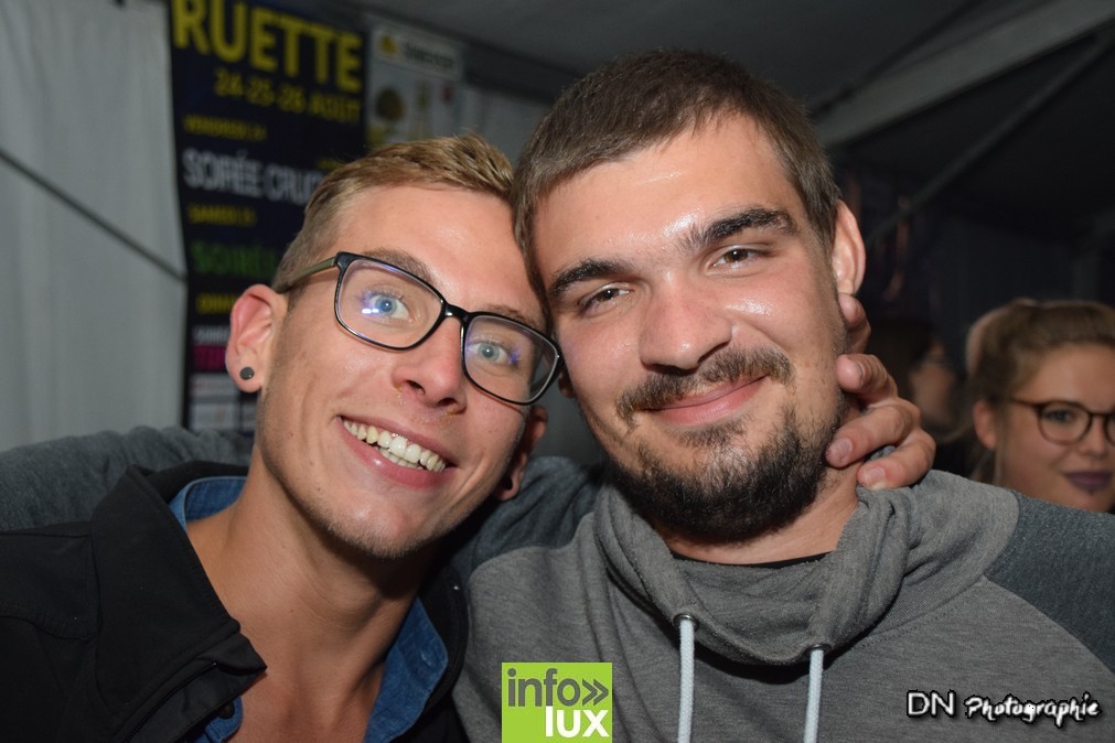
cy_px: 372
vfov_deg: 25.8
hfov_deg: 37.9
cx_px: 558
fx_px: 1626
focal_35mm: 52
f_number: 4.5
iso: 1600
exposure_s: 1/60
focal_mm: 35
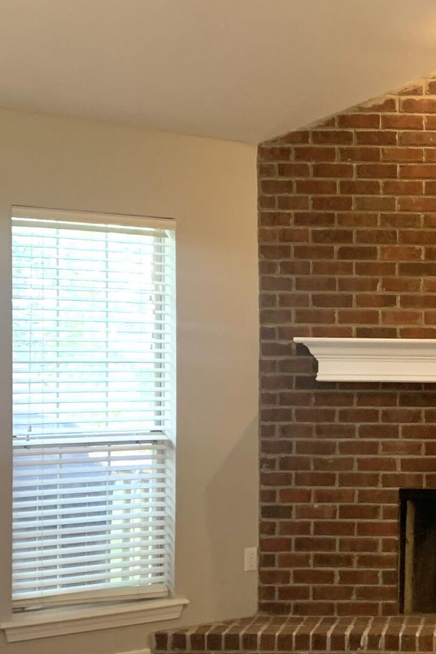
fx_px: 1380
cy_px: 399
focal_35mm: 76
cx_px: 520
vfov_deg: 26.6
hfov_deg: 17.2
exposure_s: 1/60
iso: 200
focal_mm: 4.25
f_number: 1.8
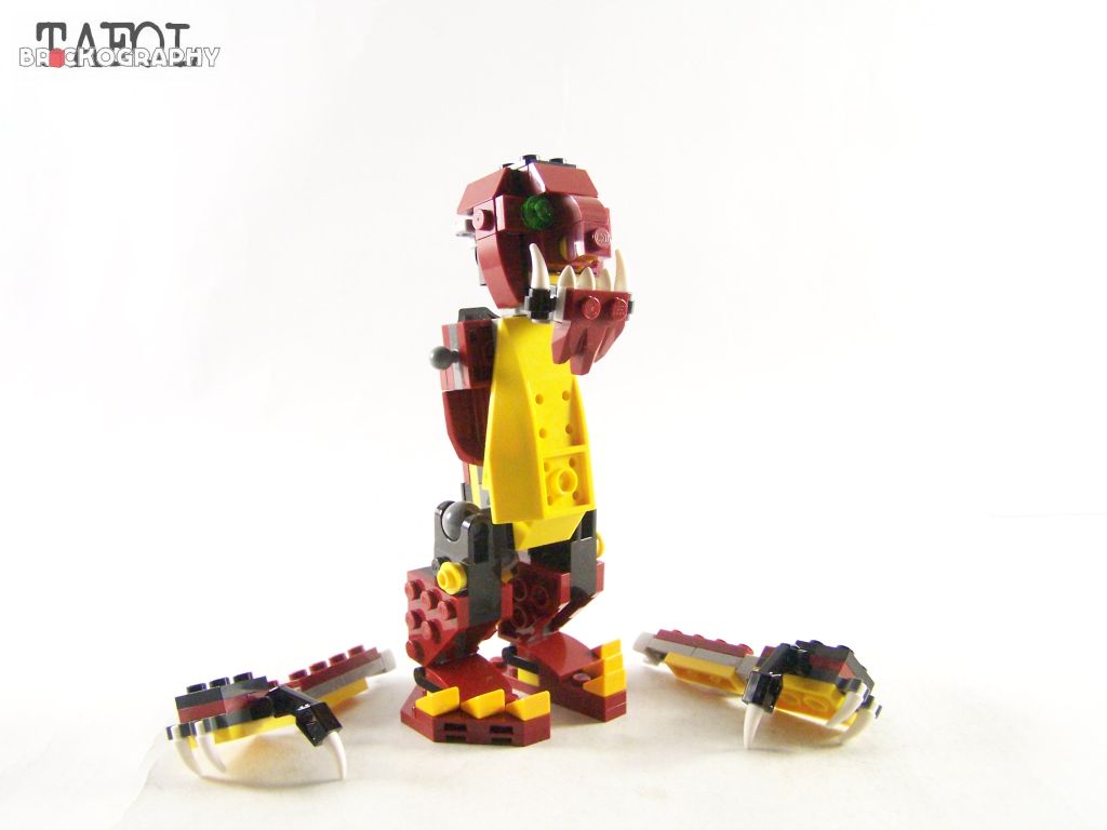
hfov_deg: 49.0
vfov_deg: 37.7
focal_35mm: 38
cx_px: 554
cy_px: 415
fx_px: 1215
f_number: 3.2
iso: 400
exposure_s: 1/60
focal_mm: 6.3
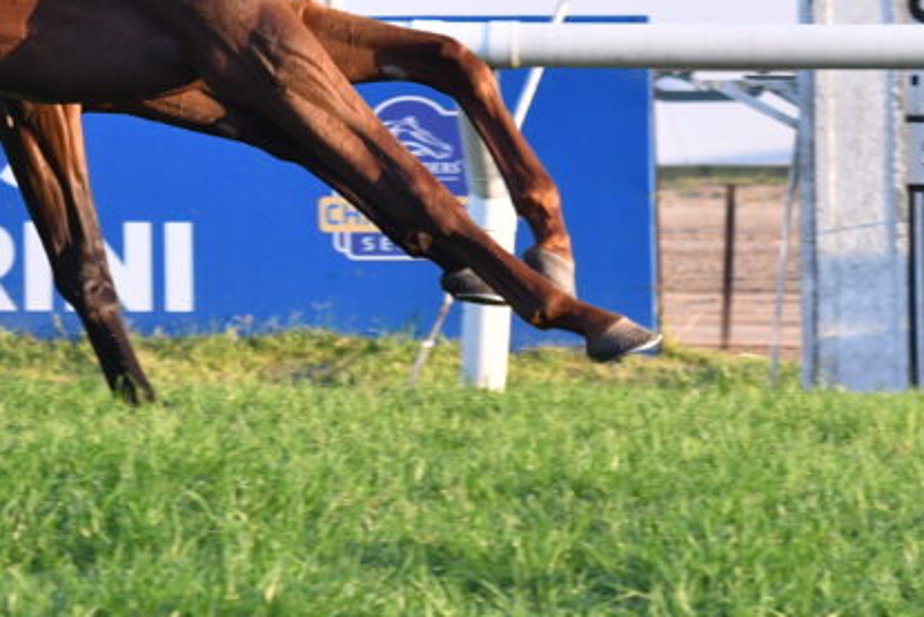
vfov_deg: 3.1
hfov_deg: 4.6
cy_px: -119
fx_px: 11399
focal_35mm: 444
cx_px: -31
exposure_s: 1/1250
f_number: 5.6
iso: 1250
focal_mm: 120
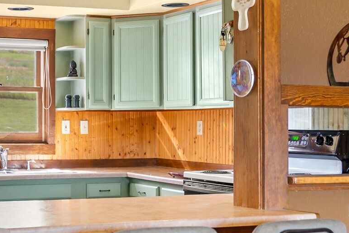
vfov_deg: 18.3
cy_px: 126
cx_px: 20
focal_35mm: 74
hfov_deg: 26.1
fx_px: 720
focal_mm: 33.6
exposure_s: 1/15
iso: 400
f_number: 2.8
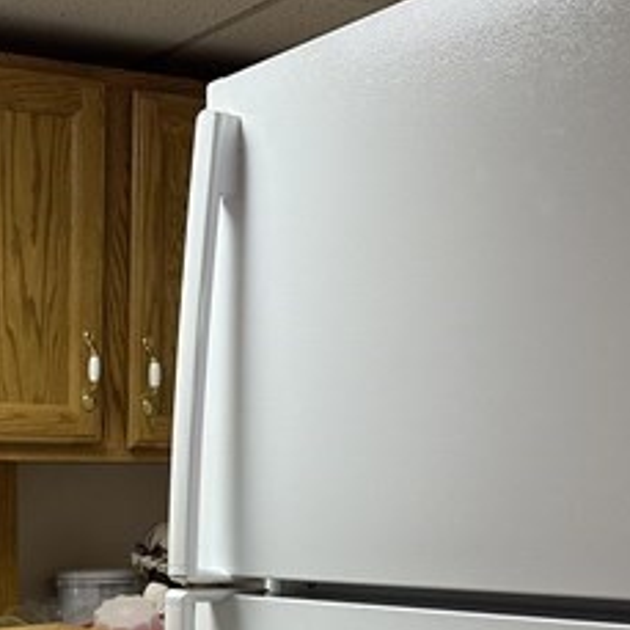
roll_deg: +0.4
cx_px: 36
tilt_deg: -9.1
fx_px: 1462
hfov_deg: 23.5
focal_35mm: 71
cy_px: 743
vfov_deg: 22.5
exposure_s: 1/60
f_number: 1.78
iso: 125
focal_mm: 6.86
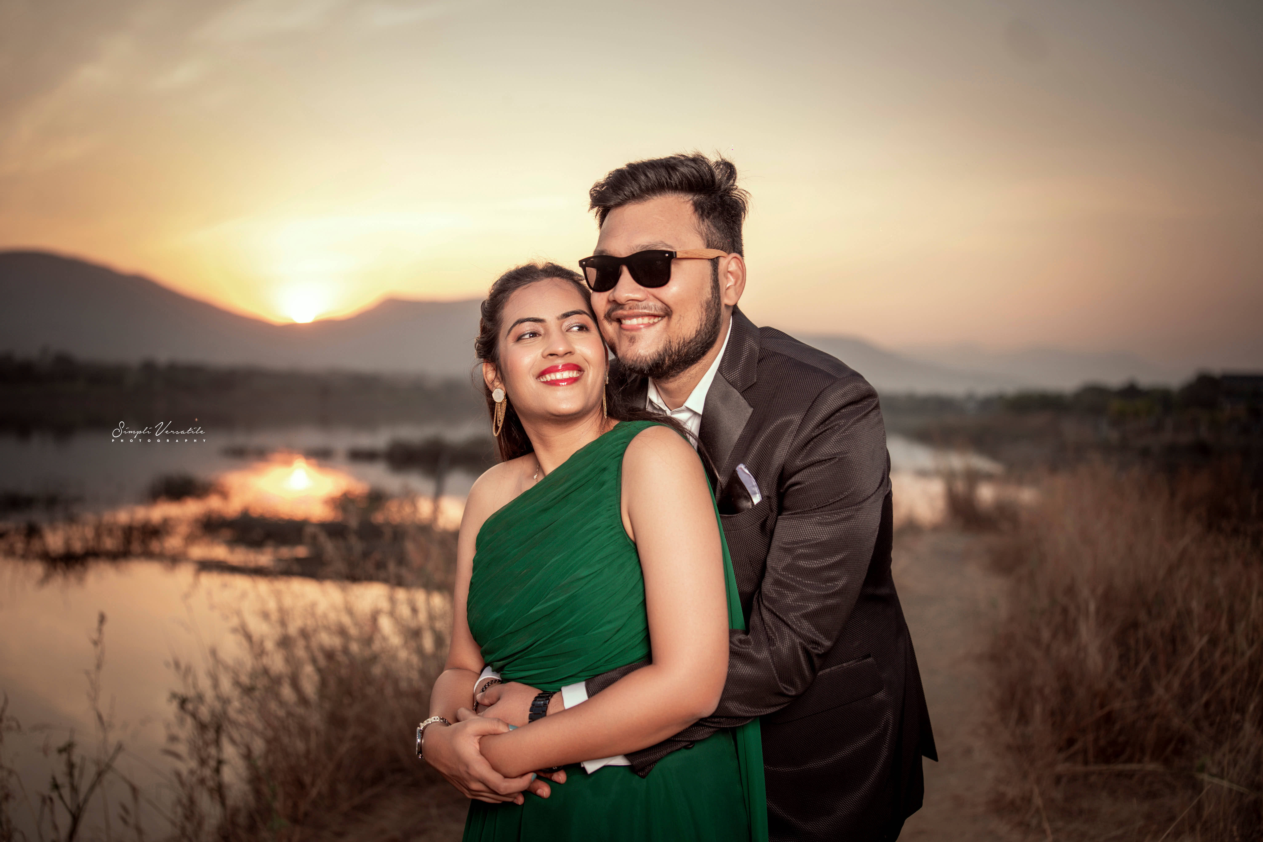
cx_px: 632
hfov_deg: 54.4
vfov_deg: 37.9
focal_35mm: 35
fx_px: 1228
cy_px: 421
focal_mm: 35
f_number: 2
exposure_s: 1/400
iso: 80
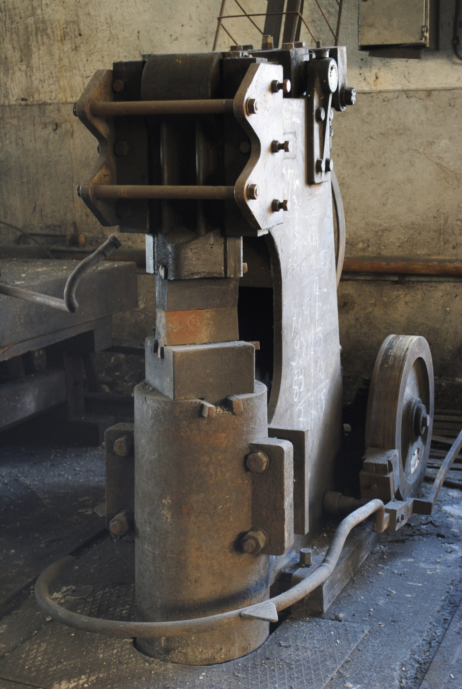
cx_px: 231
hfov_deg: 23.8
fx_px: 1094
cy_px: 344
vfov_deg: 35.0
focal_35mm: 57
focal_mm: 38
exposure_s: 1/6
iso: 400
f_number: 5
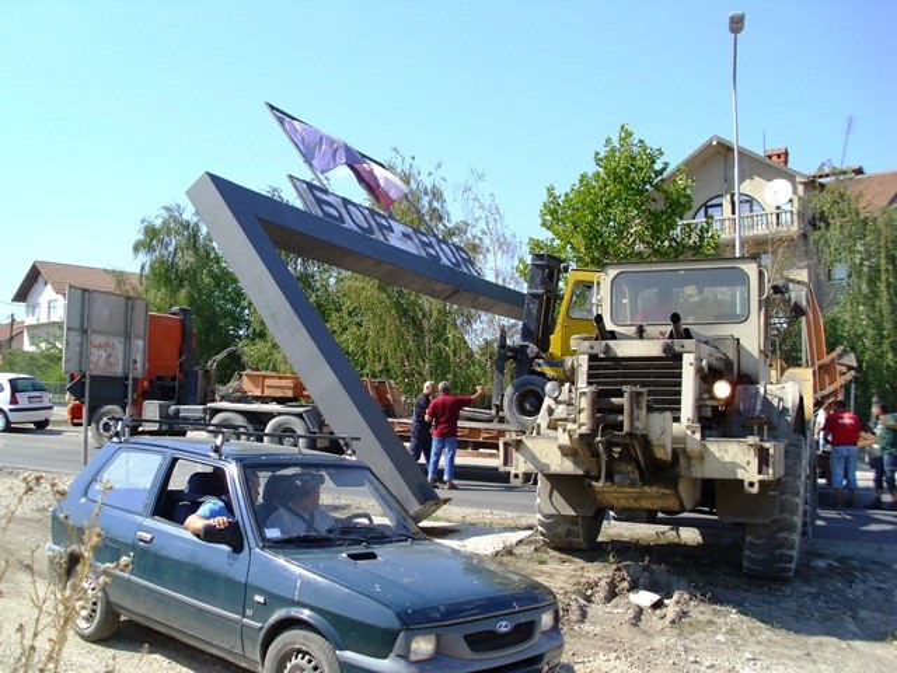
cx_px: 448
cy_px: 336
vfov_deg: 40.7
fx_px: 907
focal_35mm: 35
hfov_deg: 52.6
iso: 50
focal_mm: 6.2
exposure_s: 1/394
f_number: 3
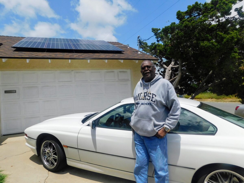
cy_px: 92
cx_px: 122
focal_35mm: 23
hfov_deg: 73.9
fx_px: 162
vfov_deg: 58.9
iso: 125
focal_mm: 4
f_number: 6
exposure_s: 1/800
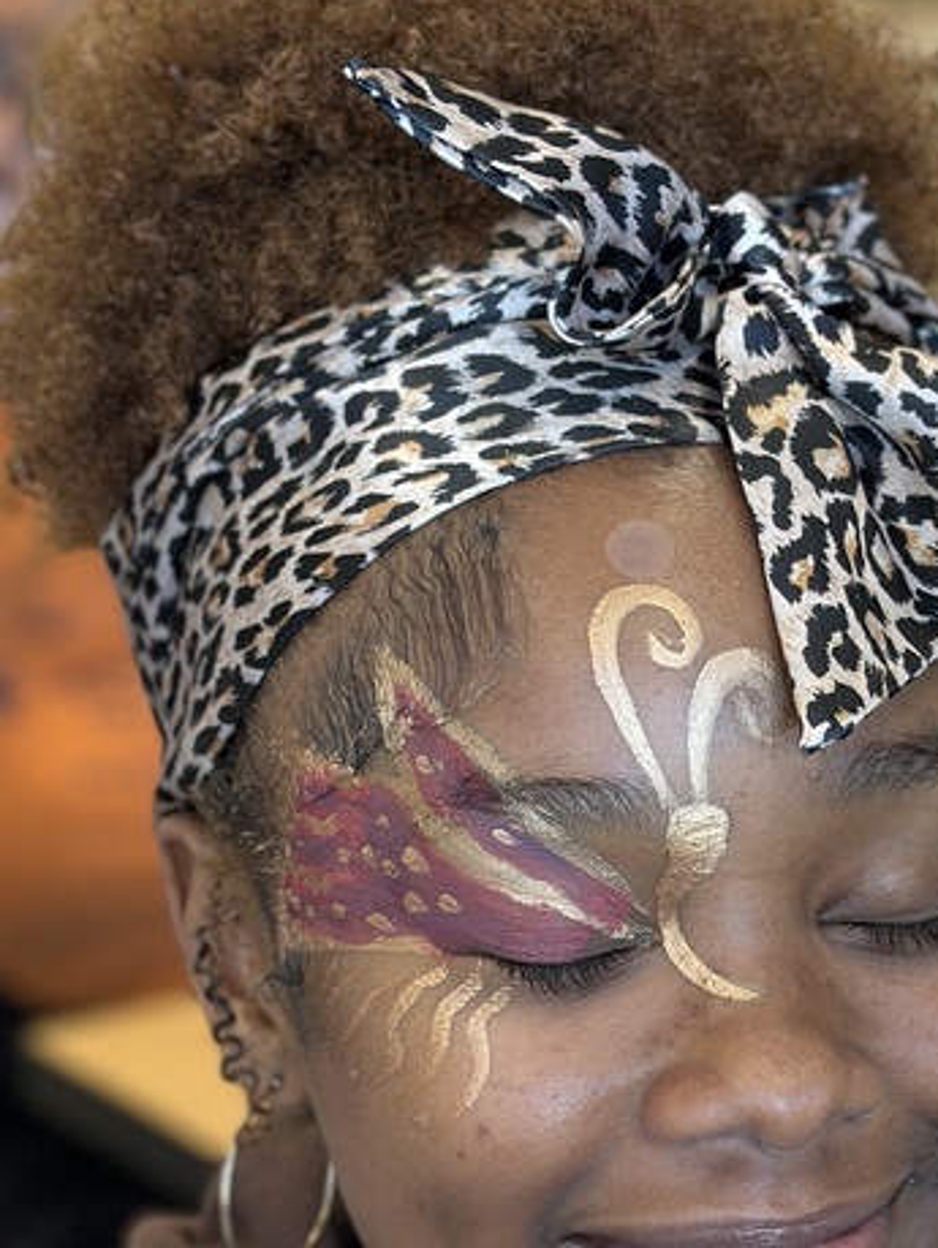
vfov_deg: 18.2
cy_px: 987
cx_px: 805
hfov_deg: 13.8
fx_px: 3861
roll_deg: +1.3
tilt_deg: -17.6
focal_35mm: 107
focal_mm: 6.86
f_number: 1.78
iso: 125
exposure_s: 1/60
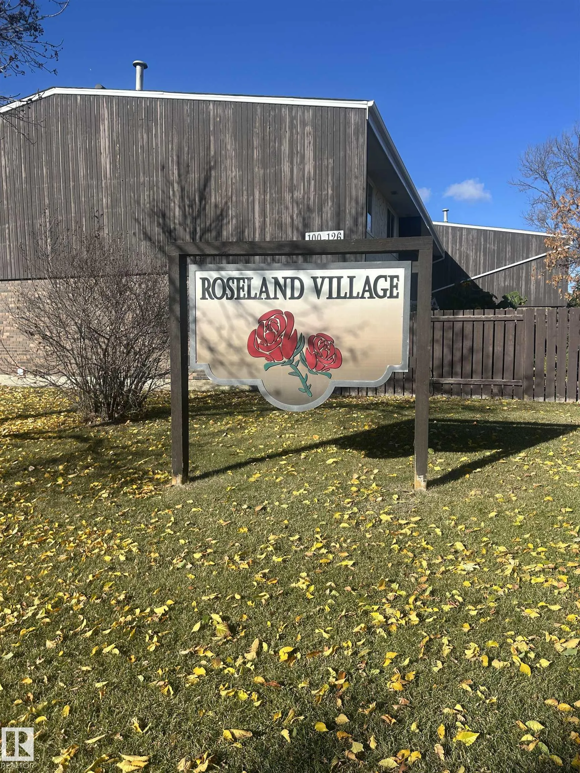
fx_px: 581
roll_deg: -0.6
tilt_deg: -4.9
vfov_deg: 67.3
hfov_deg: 53.1
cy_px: 386
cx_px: 290
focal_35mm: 26
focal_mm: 5.7
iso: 50
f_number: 1.5
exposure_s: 1/3704
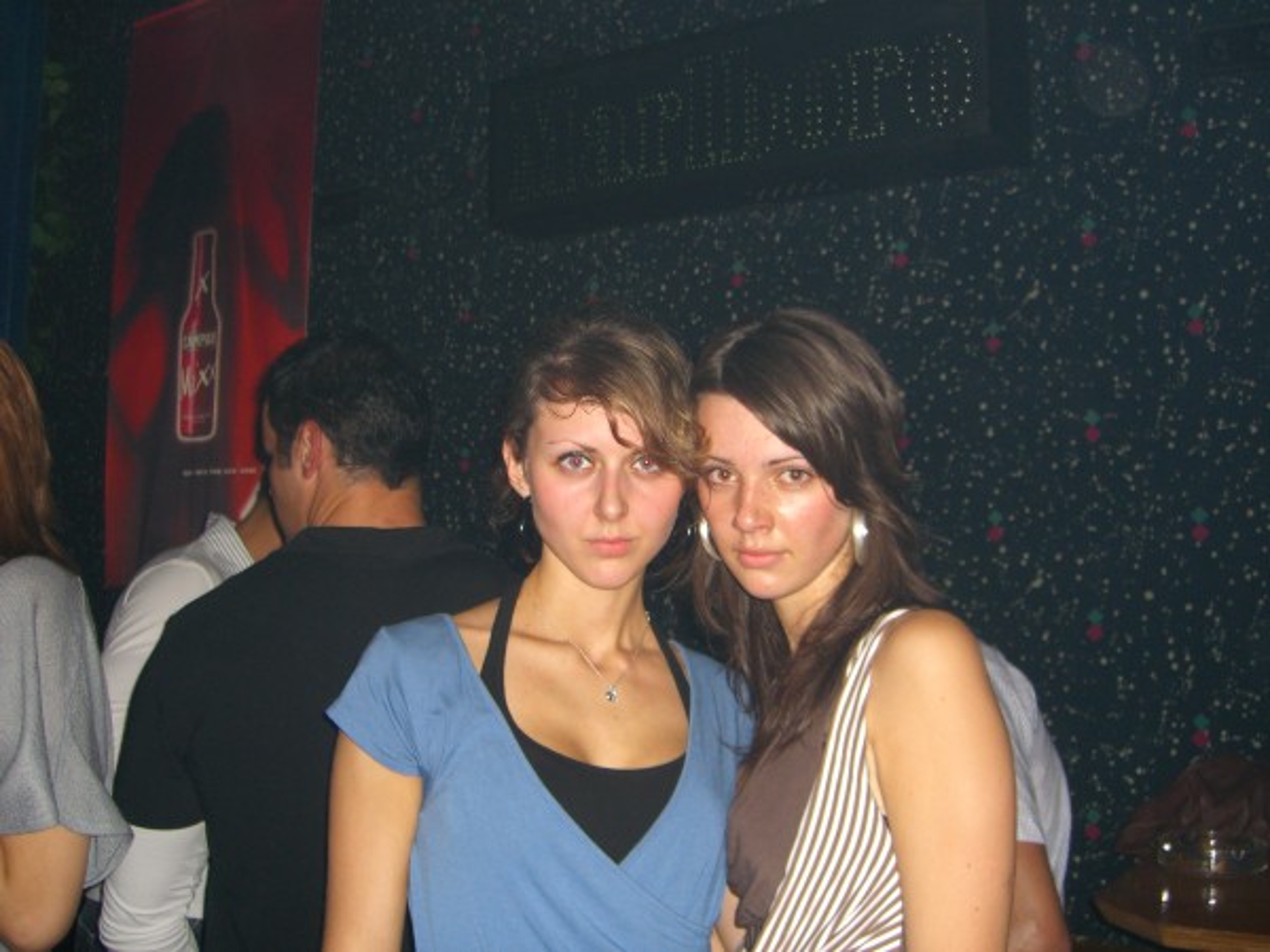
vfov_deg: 37.7
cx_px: 635
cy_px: 476
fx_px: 1394
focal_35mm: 38
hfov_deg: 49.0
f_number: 2.8
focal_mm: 7.9
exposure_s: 1/60
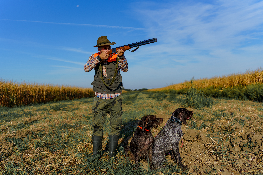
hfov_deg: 54.4
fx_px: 256
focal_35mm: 35
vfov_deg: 37.9
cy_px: 88
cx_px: 132
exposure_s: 1/5000
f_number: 2.5
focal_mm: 35
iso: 100
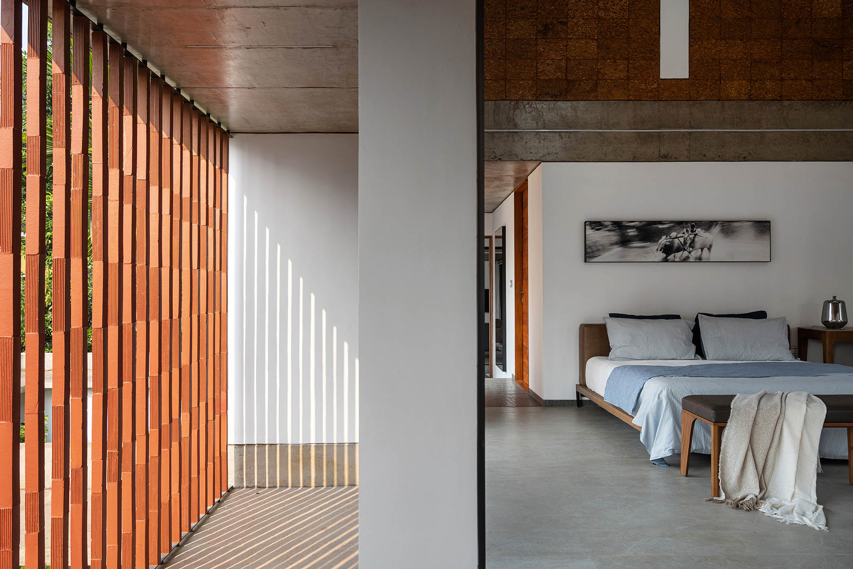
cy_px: 284
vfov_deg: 45.0
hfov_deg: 63.6
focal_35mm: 29
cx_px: 426
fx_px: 687
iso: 100
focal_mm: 29
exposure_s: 1/30
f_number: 7.1
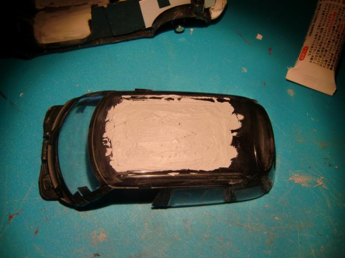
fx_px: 339
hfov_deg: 54.0
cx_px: 172
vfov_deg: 41.8
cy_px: 129
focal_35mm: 34
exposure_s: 1/80
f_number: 3.6
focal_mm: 6.1
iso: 64
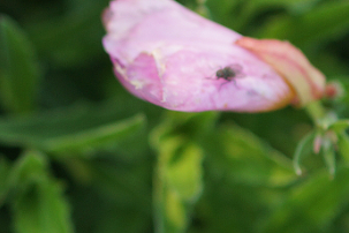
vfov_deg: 2.3
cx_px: -94
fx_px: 5768
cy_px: -170
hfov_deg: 3.5
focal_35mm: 595
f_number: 4
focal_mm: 100
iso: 125
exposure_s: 1/160
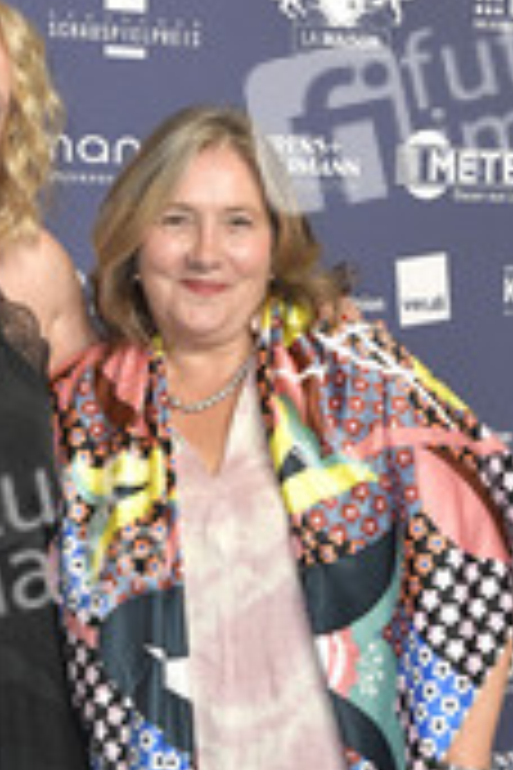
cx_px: 68
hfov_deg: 13.9
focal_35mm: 98
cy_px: 784
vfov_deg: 20.1
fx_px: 2095
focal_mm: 42
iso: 2000
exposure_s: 1/250
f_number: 6.3
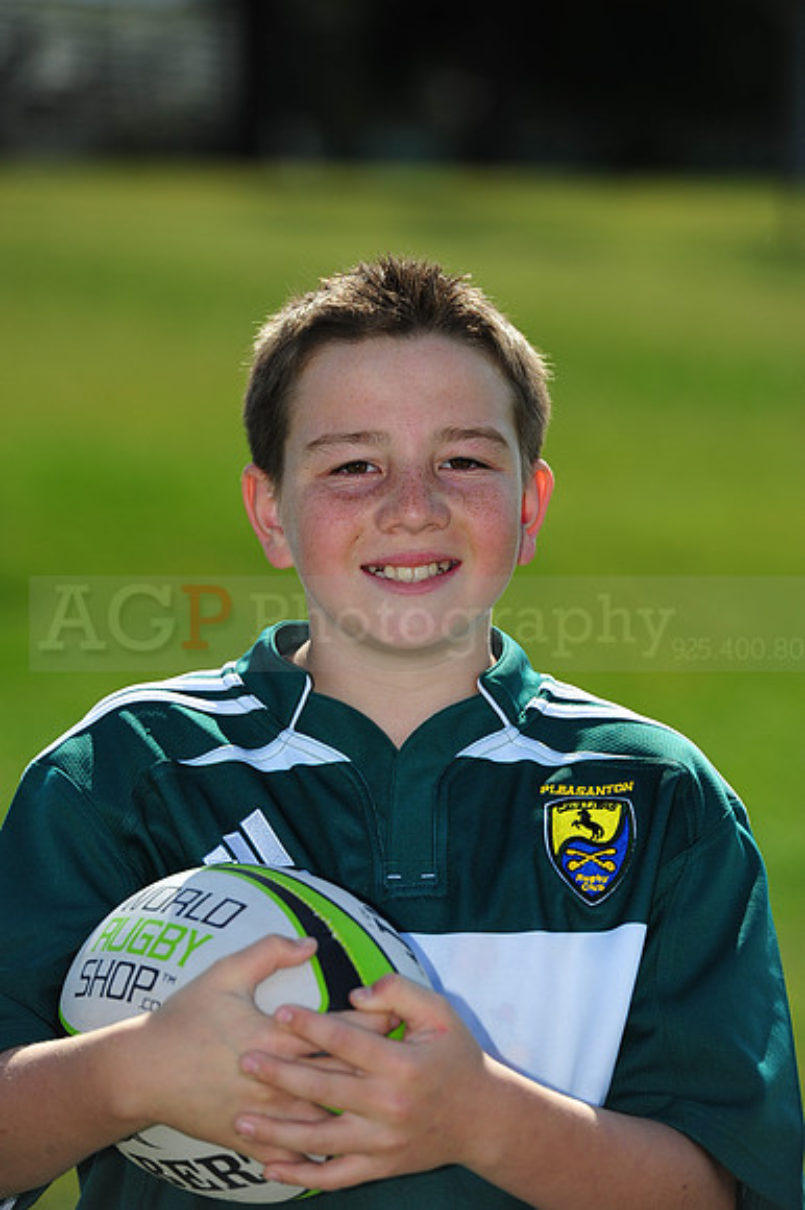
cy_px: 605
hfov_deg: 6.9
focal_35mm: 200
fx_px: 6716
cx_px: 402
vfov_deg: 10.3
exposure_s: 1/1000
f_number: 4.5
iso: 200
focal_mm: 200
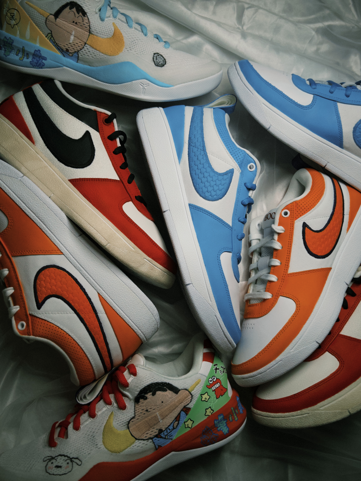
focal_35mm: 26
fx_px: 362
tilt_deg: -76.1
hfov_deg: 53.1
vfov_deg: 67.3
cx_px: 180
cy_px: 240
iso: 50
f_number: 1.5
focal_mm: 5.7
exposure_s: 1/662
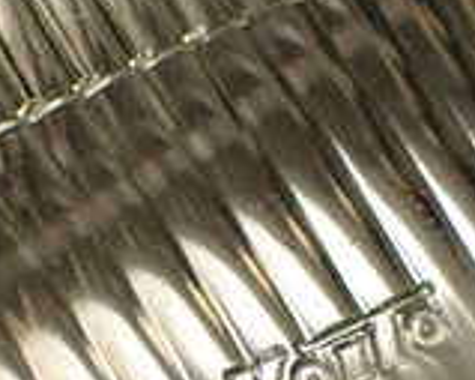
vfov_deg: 12.6
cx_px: 102
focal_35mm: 118
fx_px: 1658
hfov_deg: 16.2
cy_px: 512
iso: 100
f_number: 2.4
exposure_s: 1/100
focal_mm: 5.79
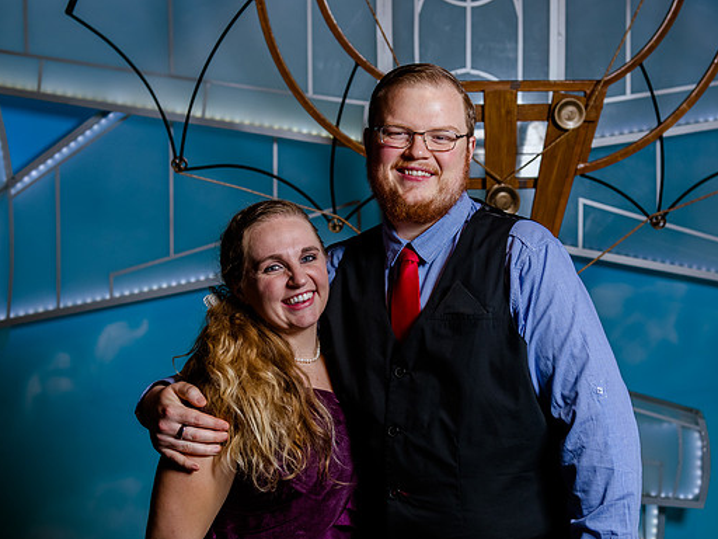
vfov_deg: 22.6
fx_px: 1348
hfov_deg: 29.8
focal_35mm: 65
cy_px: 249
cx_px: 406
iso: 400
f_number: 4
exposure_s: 1/125
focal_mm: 45
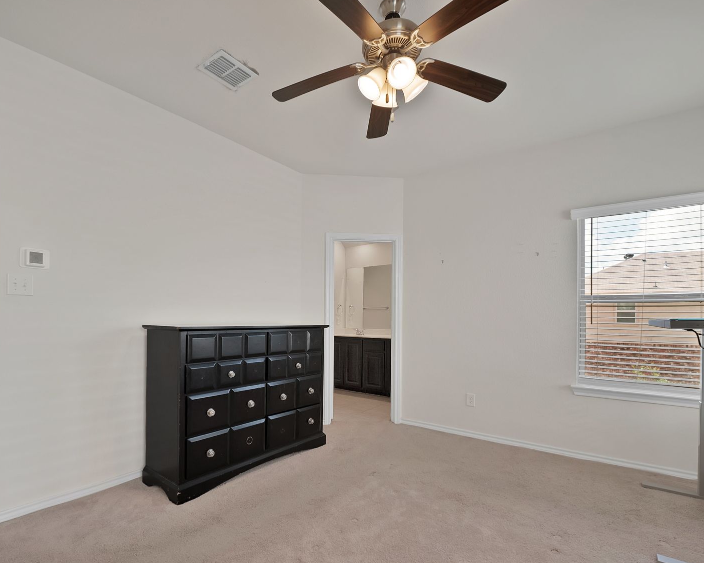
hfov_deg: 92.7
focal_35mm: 16
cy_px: 311
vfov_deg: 80.1
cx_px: 309
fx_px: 333
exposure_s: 1/15
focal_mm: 12
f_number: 9
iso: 640
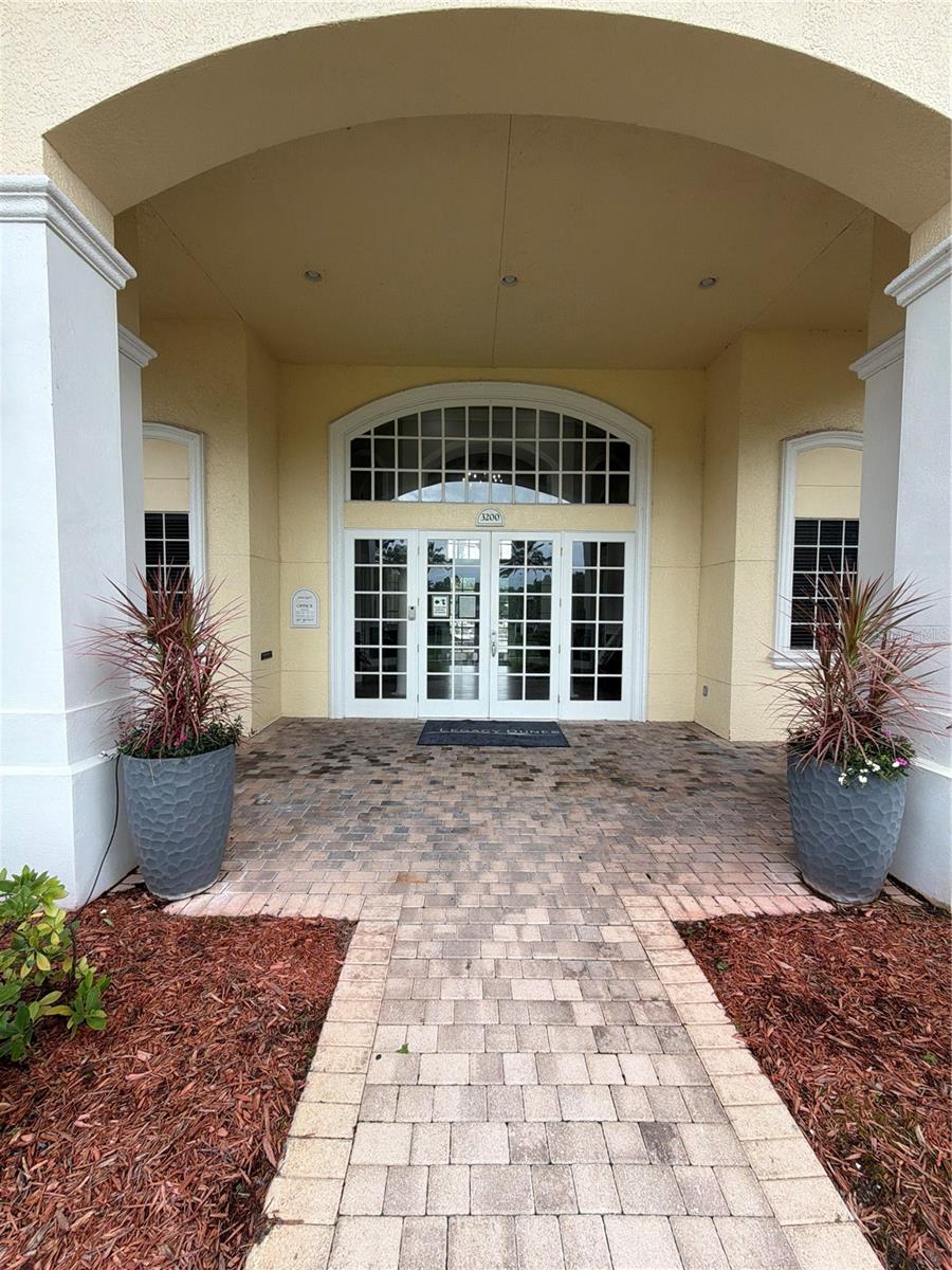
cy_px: 635
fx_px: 513
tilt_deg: -3.1
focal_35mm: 14
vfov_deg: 102.1
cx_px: 476
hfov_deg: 85.7
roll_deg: -1.0
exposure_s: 1/502
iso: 64
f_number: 2.2
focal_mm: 2.22
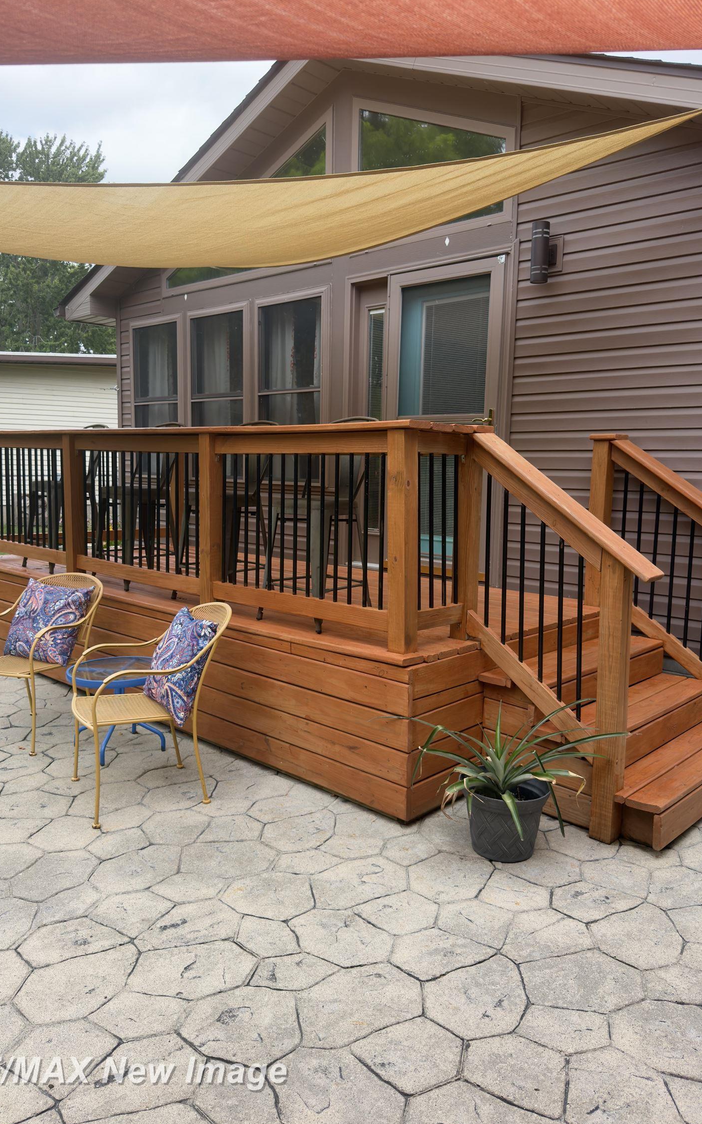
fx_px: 796
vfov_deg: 70.4
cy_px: 555
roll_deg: -1.8
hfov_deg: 47.6
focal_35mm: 26
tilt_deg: -6.4
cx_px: 339
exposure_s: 1/997
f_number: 1.78
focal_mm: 6.76
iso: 100
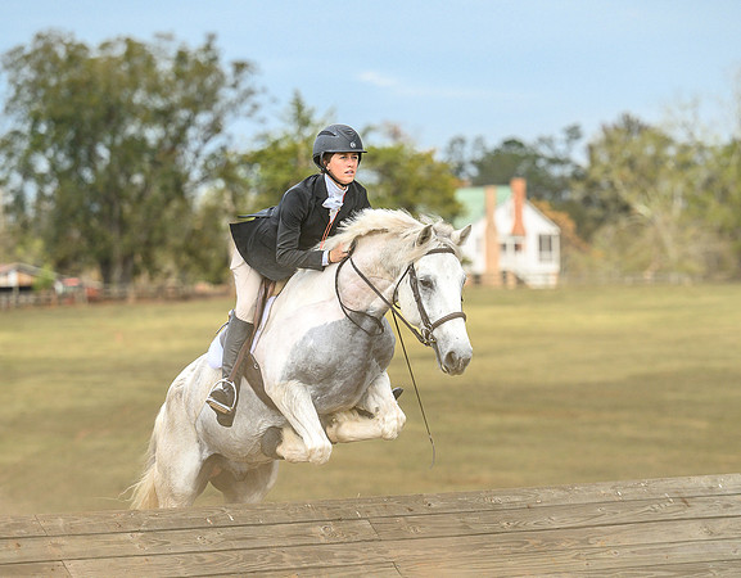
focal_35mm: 206
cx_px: 381
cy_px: 352
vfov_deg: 7.4
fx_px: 4470
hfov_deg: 9.5
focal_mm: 145
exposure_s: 1/1000
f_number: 3.5
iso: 400
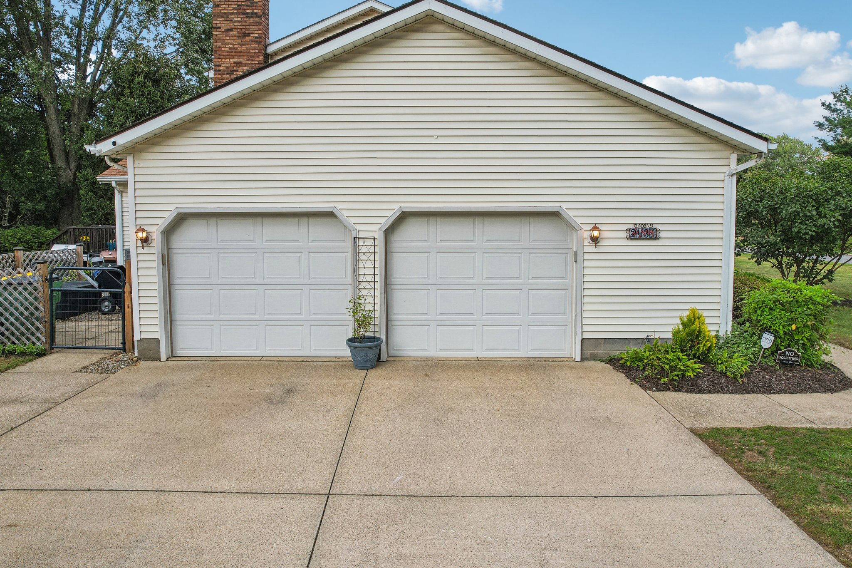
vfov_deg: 57.2
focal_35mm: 22
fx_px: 521
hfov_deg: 78.6
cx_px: 426
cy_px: 284
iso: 100
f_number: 2.8
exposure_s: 1/730
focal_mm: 8.4
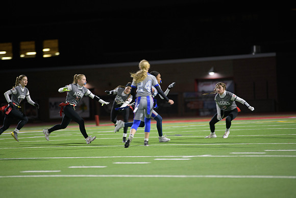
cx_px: 148
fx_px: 1645
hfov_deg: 10.3
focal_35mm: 200
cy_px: 99
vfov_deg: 6.9
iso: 1400
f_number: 2.8
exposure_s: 1/200
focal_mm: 200
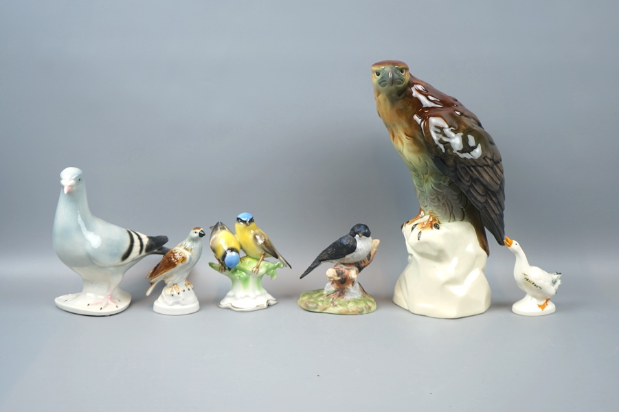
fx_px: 739
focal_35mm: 43
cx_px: 310
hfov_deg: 45.4
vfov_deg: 31.2
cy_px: 206
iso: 100
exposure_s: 1/60
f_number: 4.5
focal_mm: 43
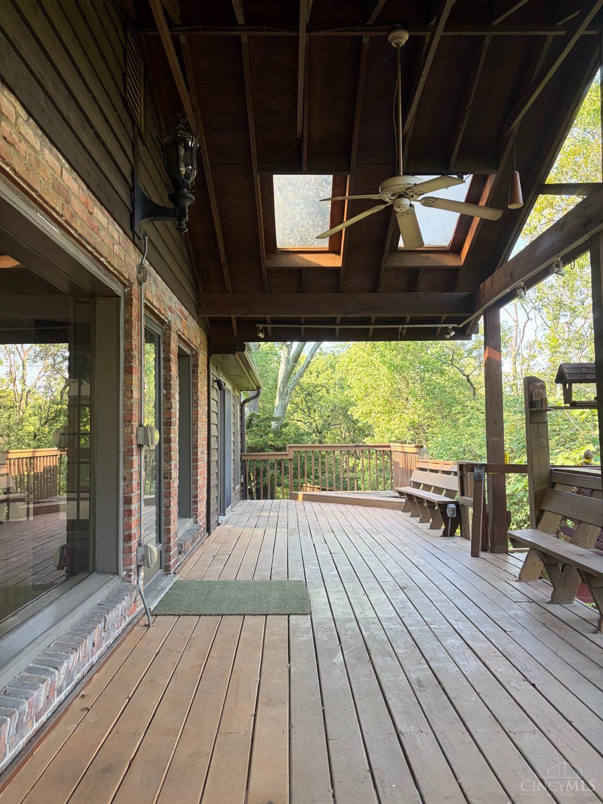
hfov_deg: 53.1
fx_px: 604
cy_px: 402
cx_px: 302
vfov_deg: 67.3
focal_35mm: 26
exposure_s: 1/121
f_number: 1.6
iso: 64
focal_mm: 5.96
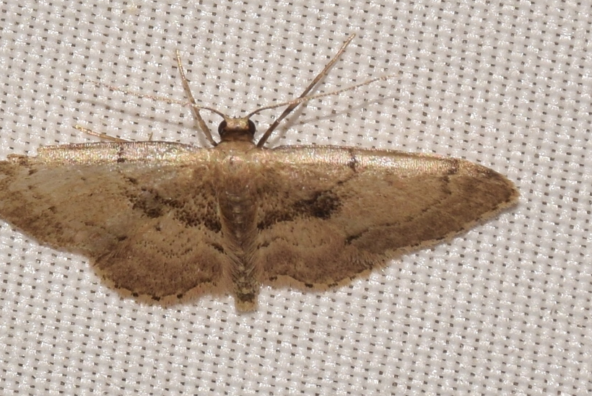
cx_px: 251
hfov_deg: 8.4
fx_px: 4034
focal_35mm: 245
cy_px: 169
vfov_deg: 5.6
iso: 125
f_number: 13
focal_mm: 140
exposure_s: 1/160
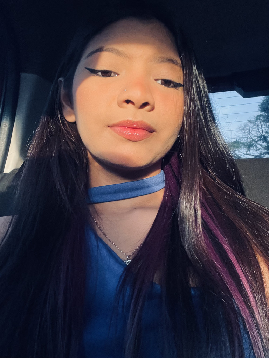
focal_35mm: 30
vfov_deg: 60.0
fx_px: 311
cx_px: 134
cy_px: 179
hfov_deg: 46.8
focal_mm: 2.71
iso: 160
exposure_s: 1/60
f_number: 2.2
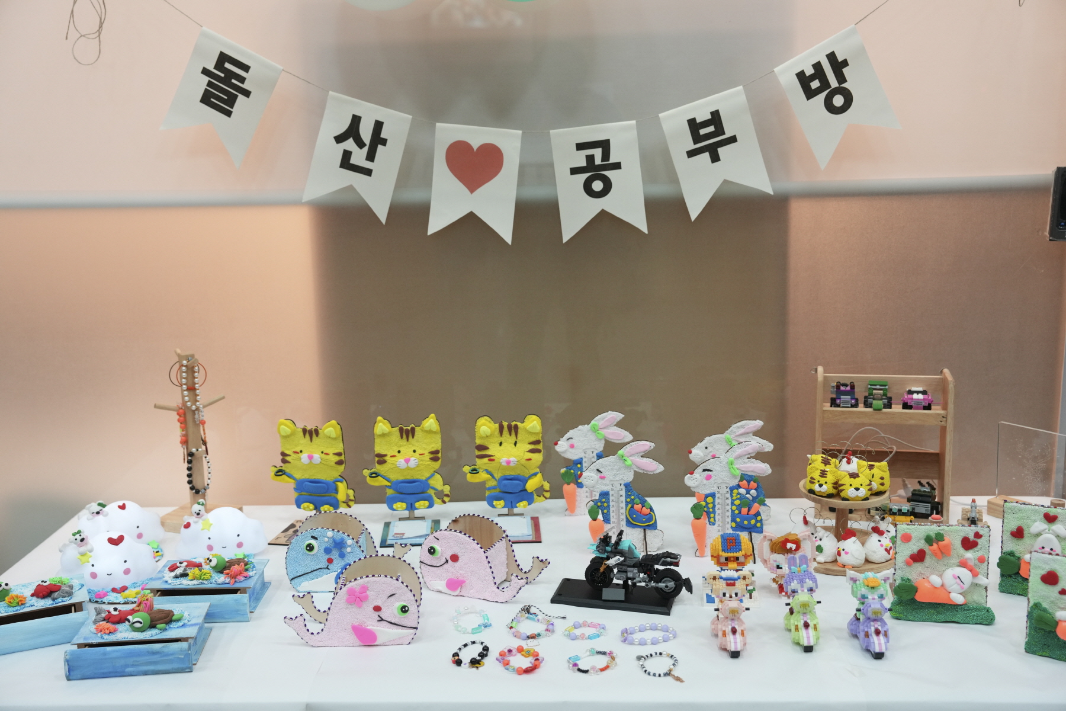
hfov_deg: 48.5
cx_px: 533
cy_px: 356
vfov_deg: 33.4
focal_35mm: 40
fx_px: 1184
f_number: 4
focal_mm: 40
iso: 2000
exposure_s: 1/160
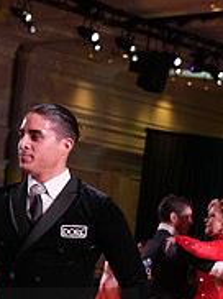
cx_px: -86
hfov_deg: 11.4
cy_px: 343
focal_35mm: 126
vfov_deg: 15.2
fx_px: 1085
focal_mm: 41
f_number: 5
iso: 2500
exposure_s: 1/400
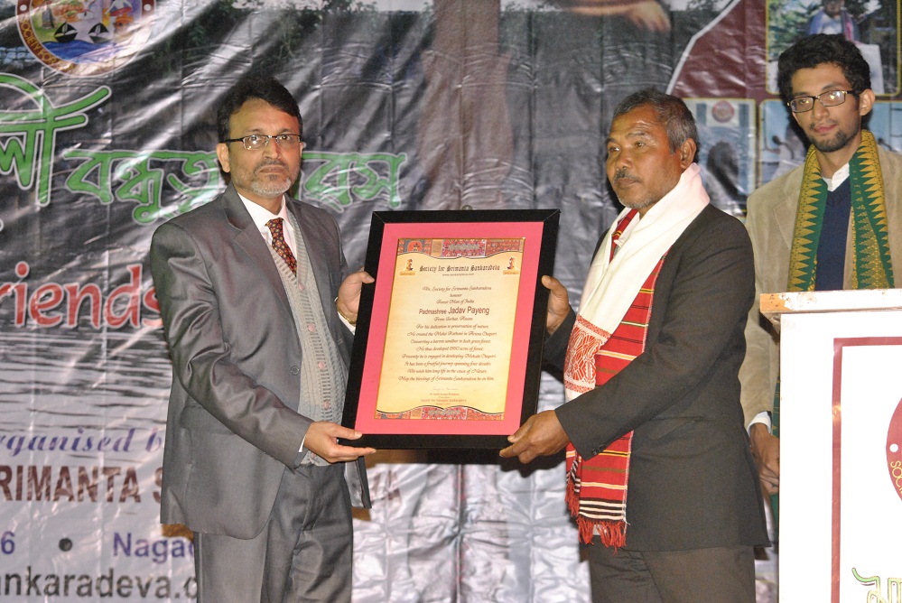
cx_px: 451
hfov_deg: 19.4
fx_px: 2633
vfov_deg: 13.1
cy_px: 302
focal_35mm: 105
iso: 1600
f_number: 5.6
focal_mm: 70
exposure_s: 1/60
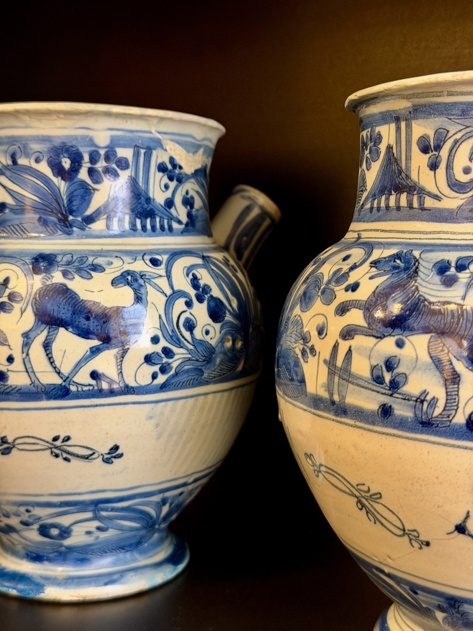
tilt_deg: -5.8
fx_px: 875
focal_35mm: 48
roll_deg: -1.7
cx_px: 236
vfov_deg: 39.7
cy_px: 316
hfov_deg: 30.3
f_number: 1.78
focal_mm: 6.76
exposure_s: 1/33
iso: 250
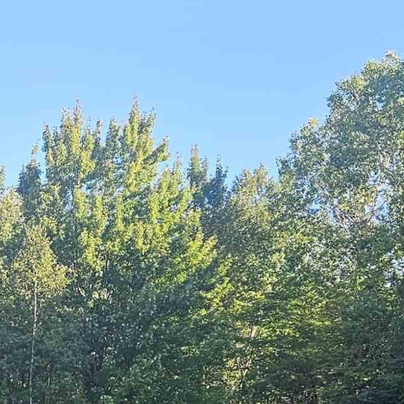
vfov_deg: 16.5
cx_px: -96
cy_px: 513
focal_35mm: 100
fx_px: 1320
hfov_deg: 16.6
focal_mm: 5.4
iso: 32
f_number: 1.8
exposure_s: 1/512
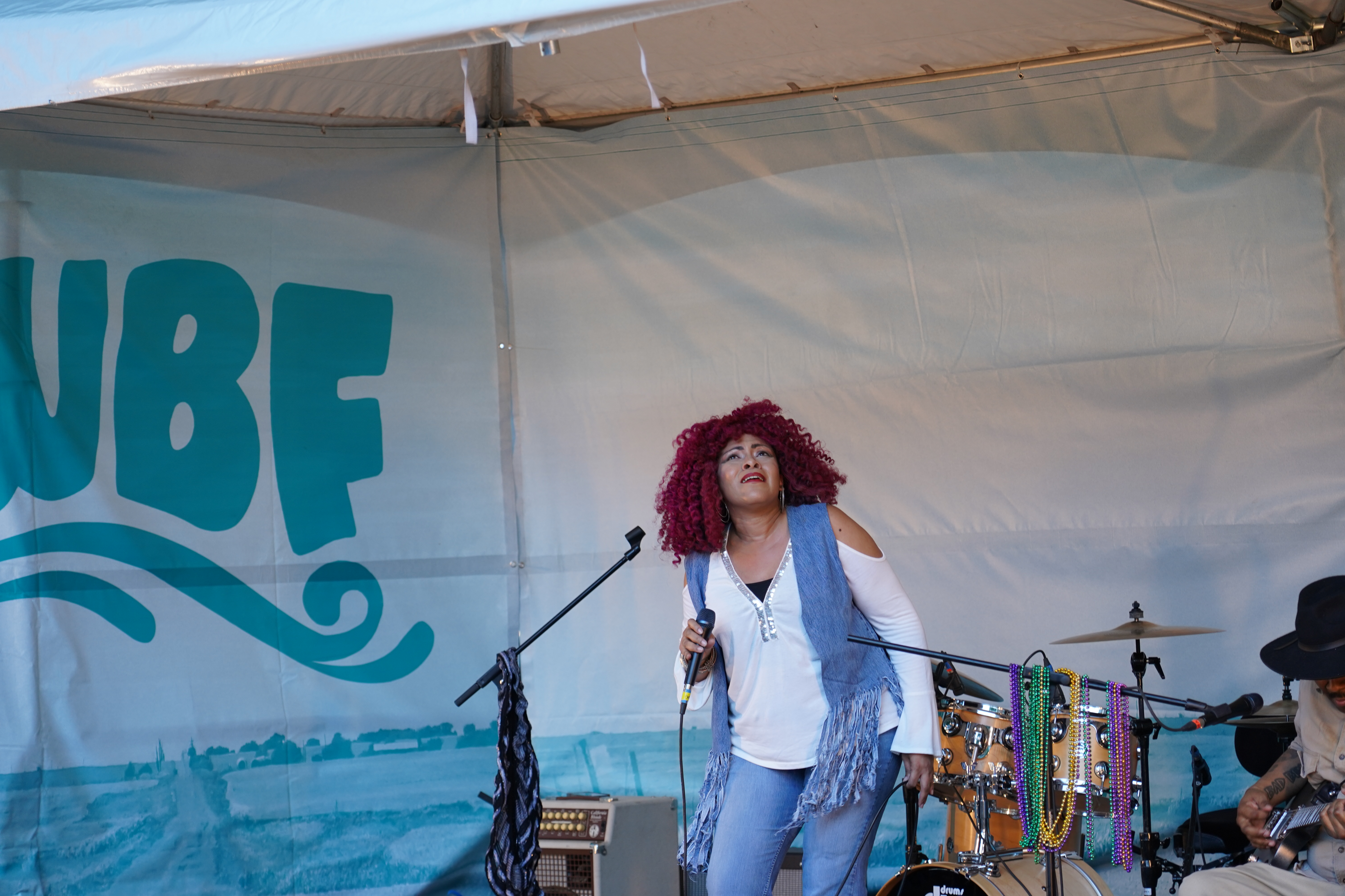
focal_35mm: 105
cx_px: 672
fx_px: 3923
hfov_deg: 19.5
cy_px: 448
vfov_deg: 13.0
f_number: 4
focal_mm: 105
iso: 500
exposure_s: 1/160
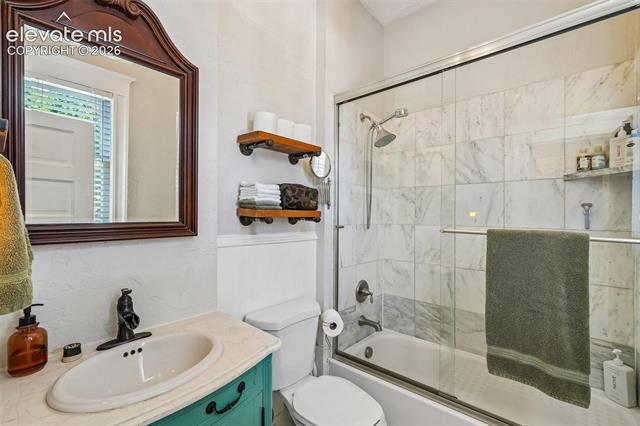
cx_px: 320
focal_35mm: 15
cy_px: 213
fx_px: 267
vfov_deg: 77.3
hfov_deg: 100.4
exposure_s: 1/6
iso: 800
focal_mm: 10
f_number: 8
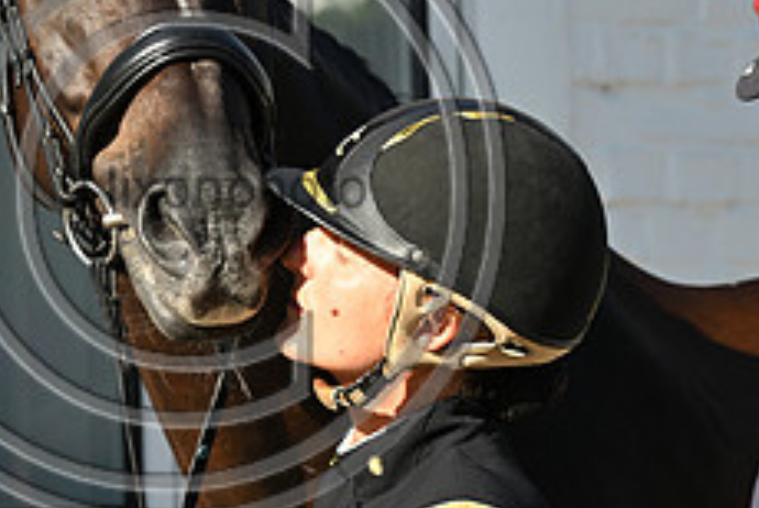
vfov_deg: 4.6
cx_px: 129
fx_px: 6375
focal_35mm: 302
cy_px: 143
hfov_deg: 6.8
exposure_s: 1/1600
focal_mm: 120
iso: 720
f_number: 6.3
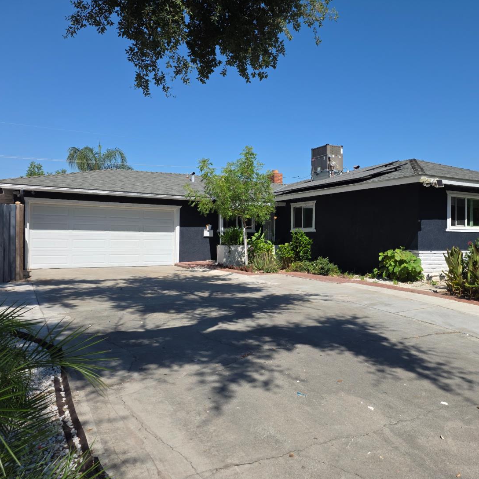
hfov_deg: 56.4
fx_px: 438
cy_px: 236
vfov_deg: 57.3
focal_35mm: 28
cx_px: 307
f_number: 1.7
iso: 80
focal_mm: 6.25
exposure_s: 1/6574
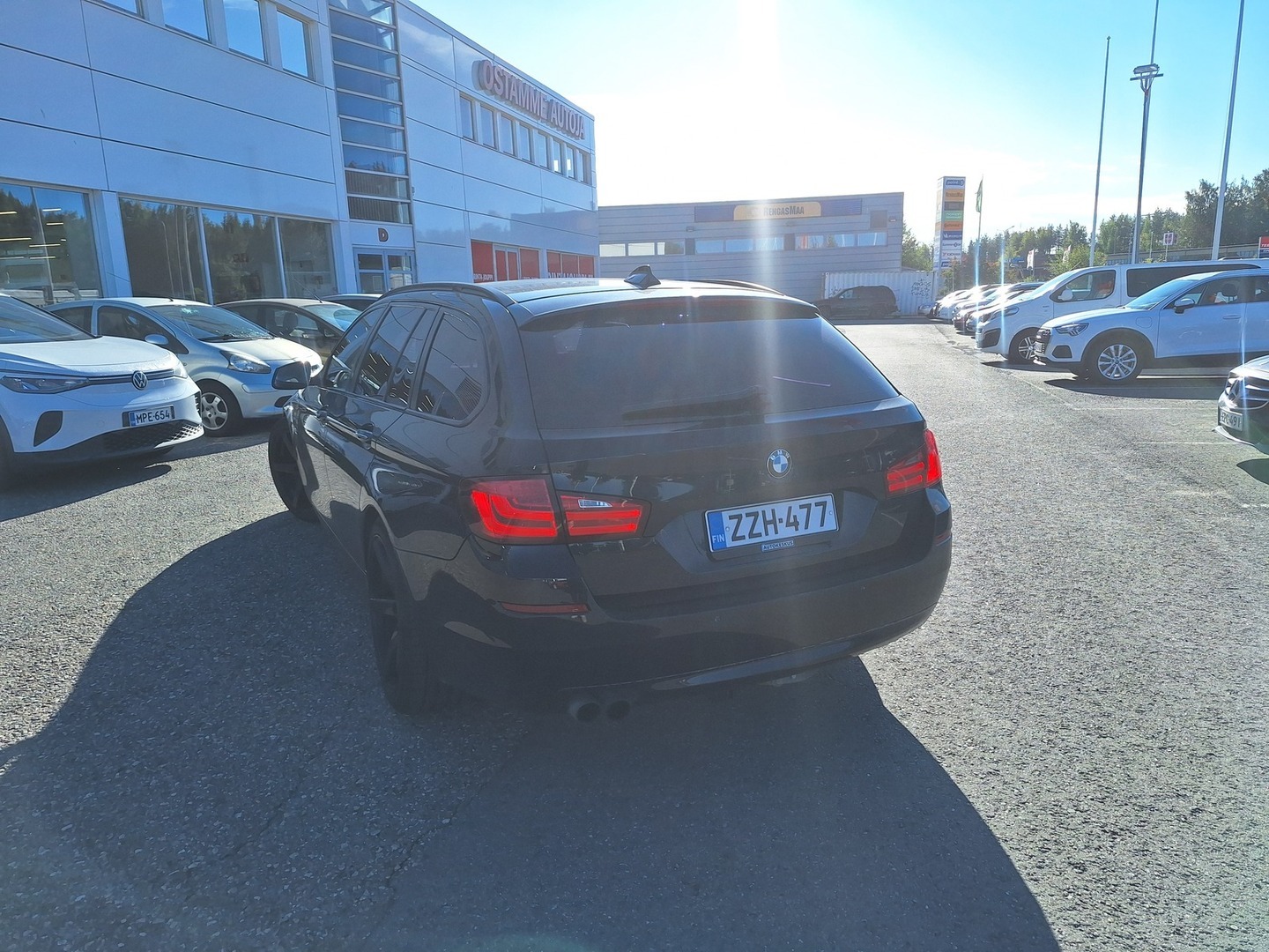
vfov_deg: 58.9
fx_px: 843
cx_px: 634
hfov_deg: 73.9
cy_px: 476
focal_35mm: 23
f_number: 1.8
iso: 40
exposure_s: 1/2475
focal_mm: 5.54
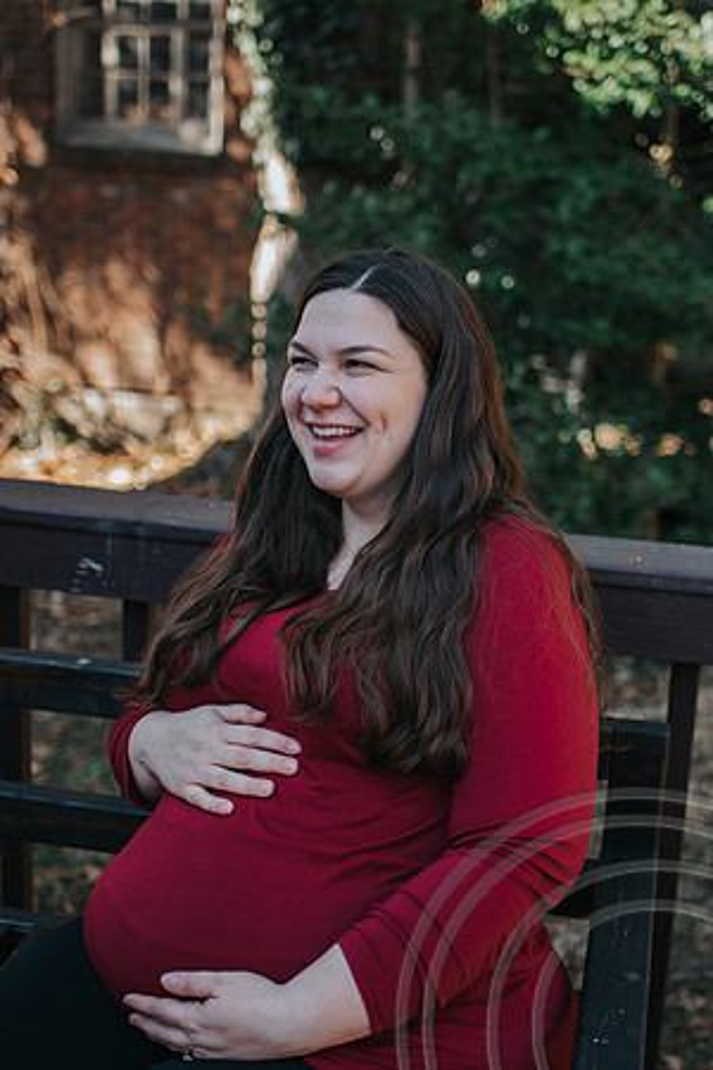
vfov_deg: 37.9
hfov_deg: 25.7
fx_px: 1558
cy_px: 535
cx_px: 420
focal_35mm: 52
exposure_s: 1/1250
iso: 450
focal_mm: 35
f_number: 2
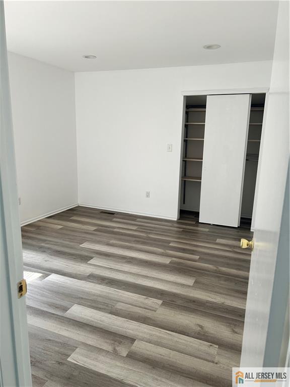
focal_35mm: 26
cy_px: 194
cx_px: 145
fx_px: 290
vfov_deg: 67.3
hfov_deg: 53.1
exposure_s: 1/121
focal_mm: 5.7
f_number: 1.5
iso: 100
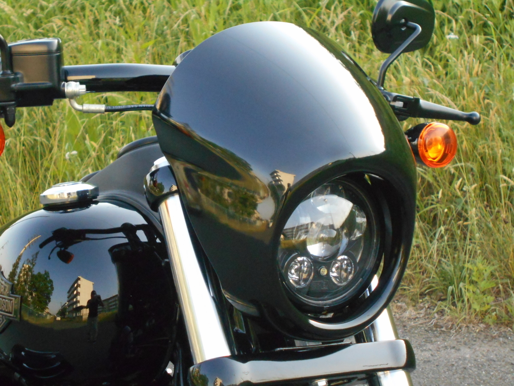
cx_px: 257
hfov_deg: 25.7
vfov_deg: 19.4
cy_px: 193
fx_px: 1128
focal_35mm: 76
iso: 560
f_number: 5.8
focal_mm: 13.5
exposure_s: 1/250
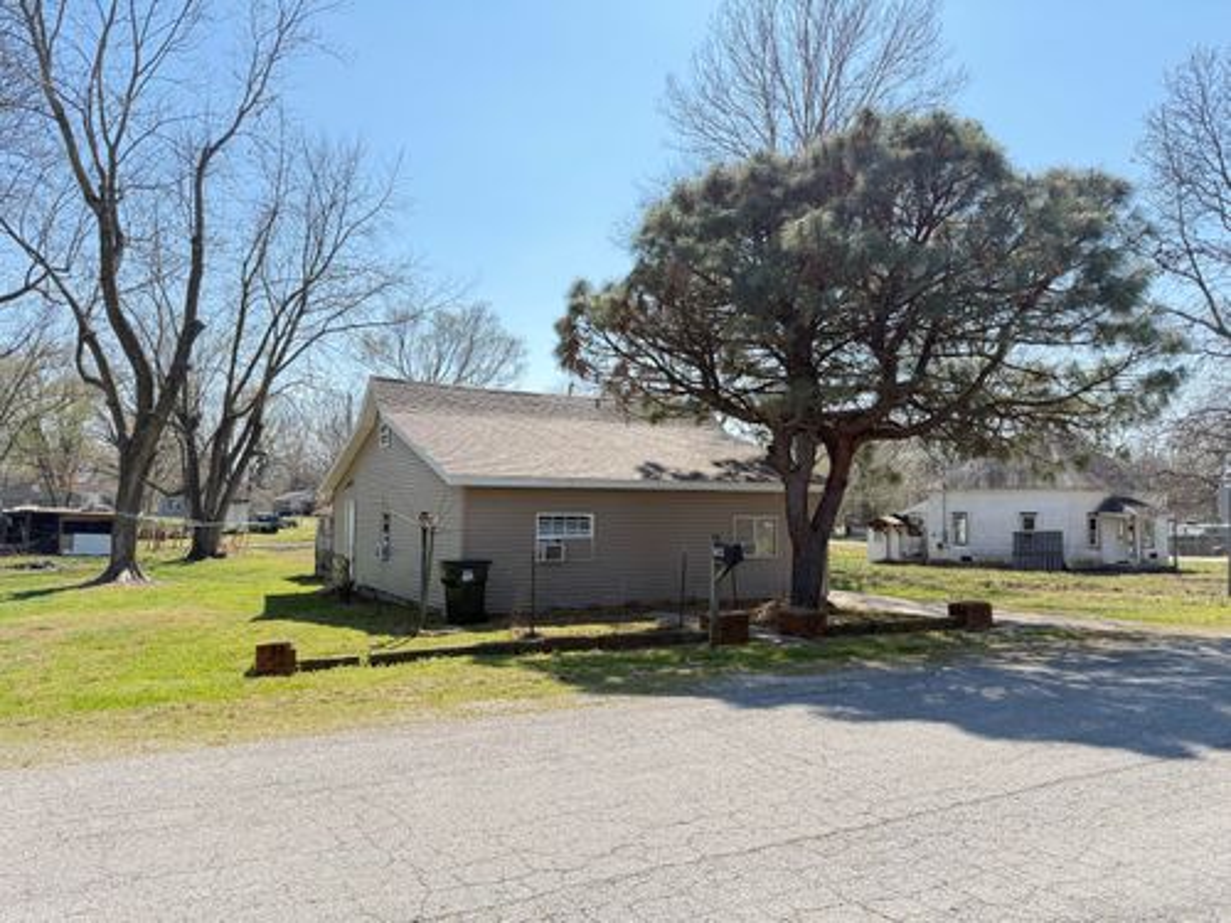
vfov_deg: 56.8
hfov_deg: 71.6
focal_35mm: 24
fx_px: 853
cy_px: 462
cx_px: 616
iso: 100
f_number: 1.78
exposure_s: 1/2169
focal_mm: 6.76
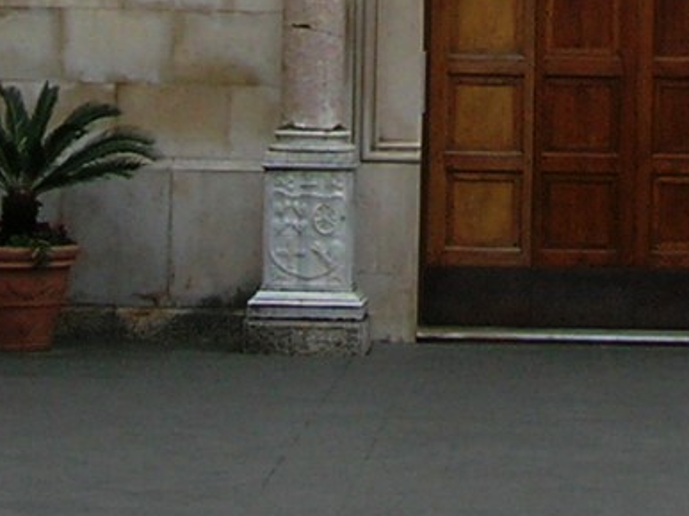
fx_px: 3582
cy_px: -646
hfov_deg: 10.9
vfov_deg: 7.8
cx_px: 602
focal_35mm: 180
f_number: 4.9
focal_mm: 5.7
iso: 50
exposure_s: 1/196
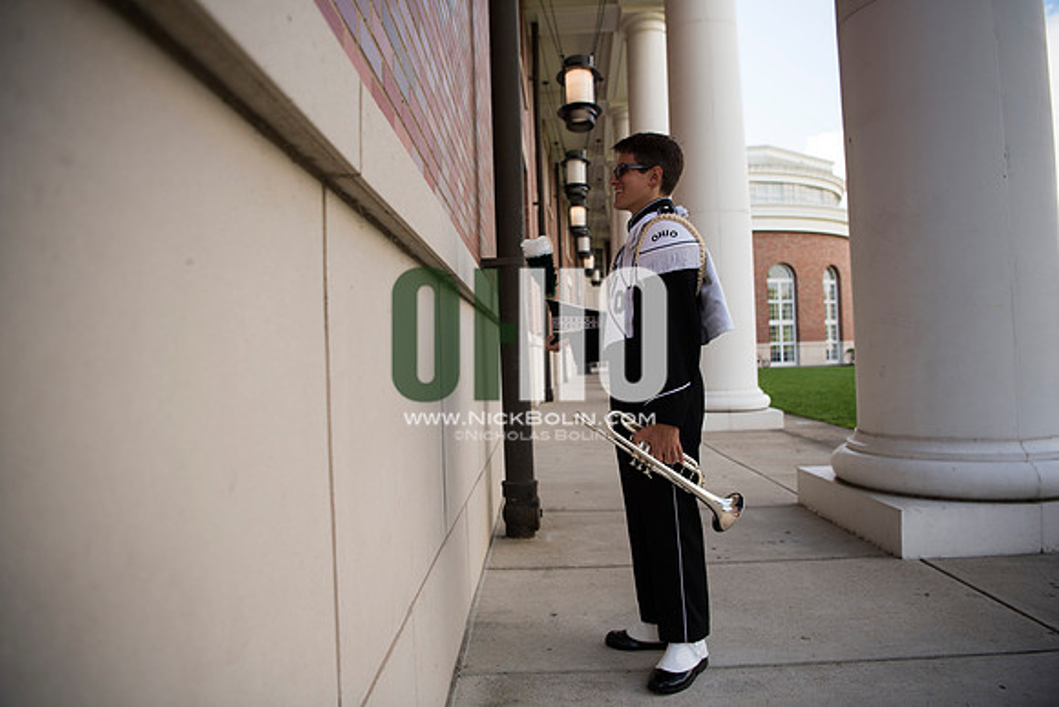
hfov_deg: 73.7
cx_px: 530
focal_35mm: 24
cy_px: 354
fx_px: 706
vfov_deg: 53.2
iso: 400
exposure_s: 1/1600
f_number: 2.8
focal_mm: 24
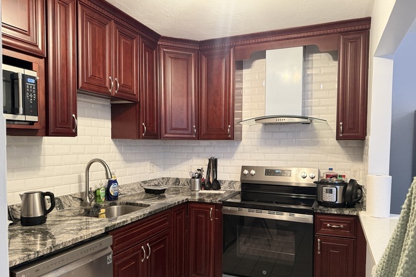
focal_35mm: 26
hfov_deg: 69.4
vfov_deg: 49.4
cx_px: 211
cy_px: 161
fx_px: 300
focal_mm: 6.76
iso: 400
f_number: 1.78
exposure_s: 1/60
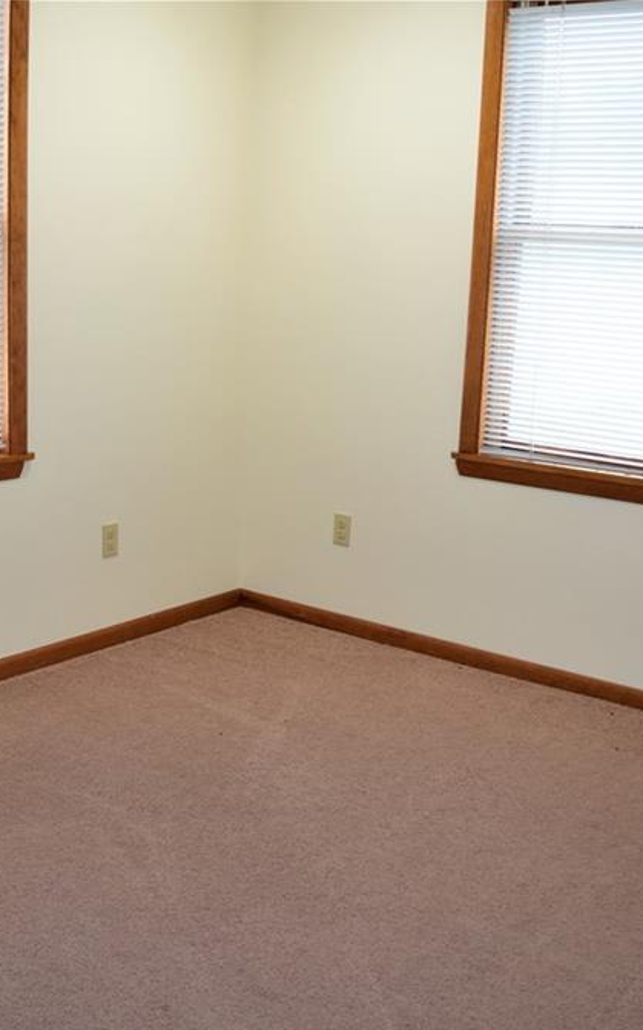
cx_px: 247
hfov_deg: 30.4
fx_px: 1178
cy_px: 522
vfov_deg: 47.2
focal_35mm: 42
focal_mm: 18
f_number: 4.5
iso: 640
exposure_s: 1/60
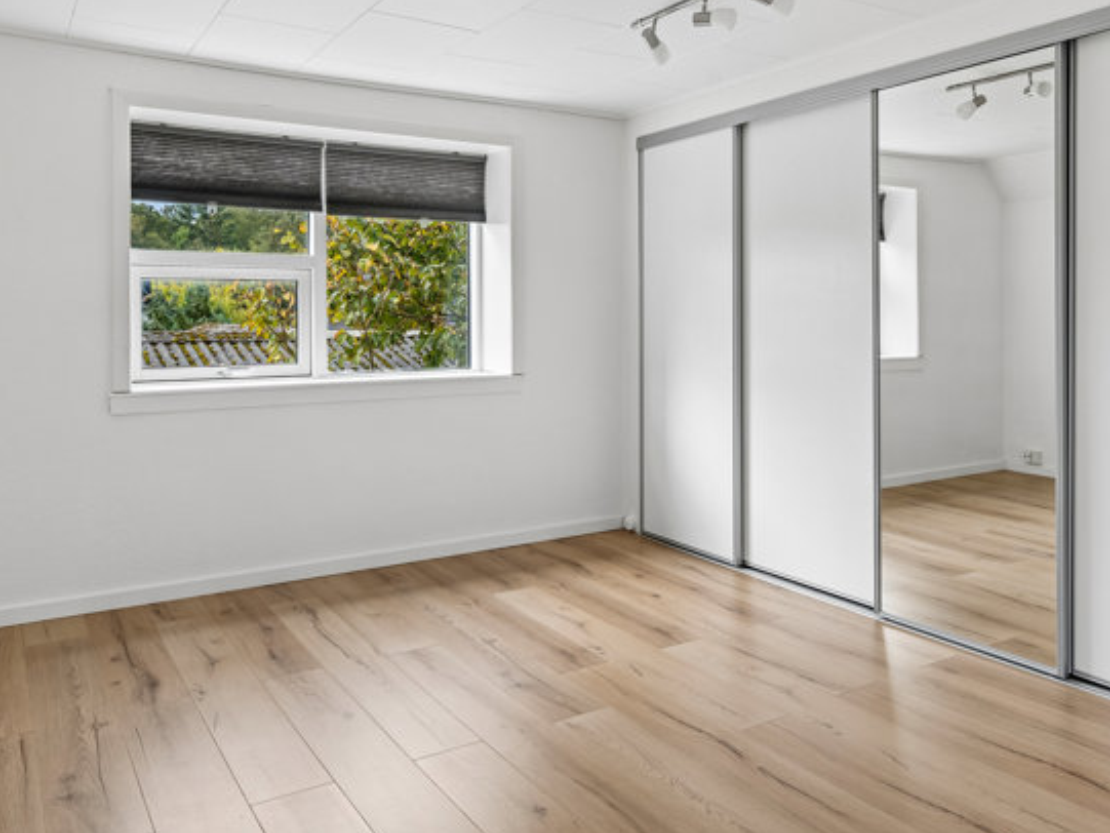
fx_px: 866
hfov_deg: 65.3
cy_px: 307
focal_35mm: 27
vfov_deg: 50.8
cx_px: 570
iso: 400
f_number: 7.1
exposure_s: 1/40
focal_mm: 19
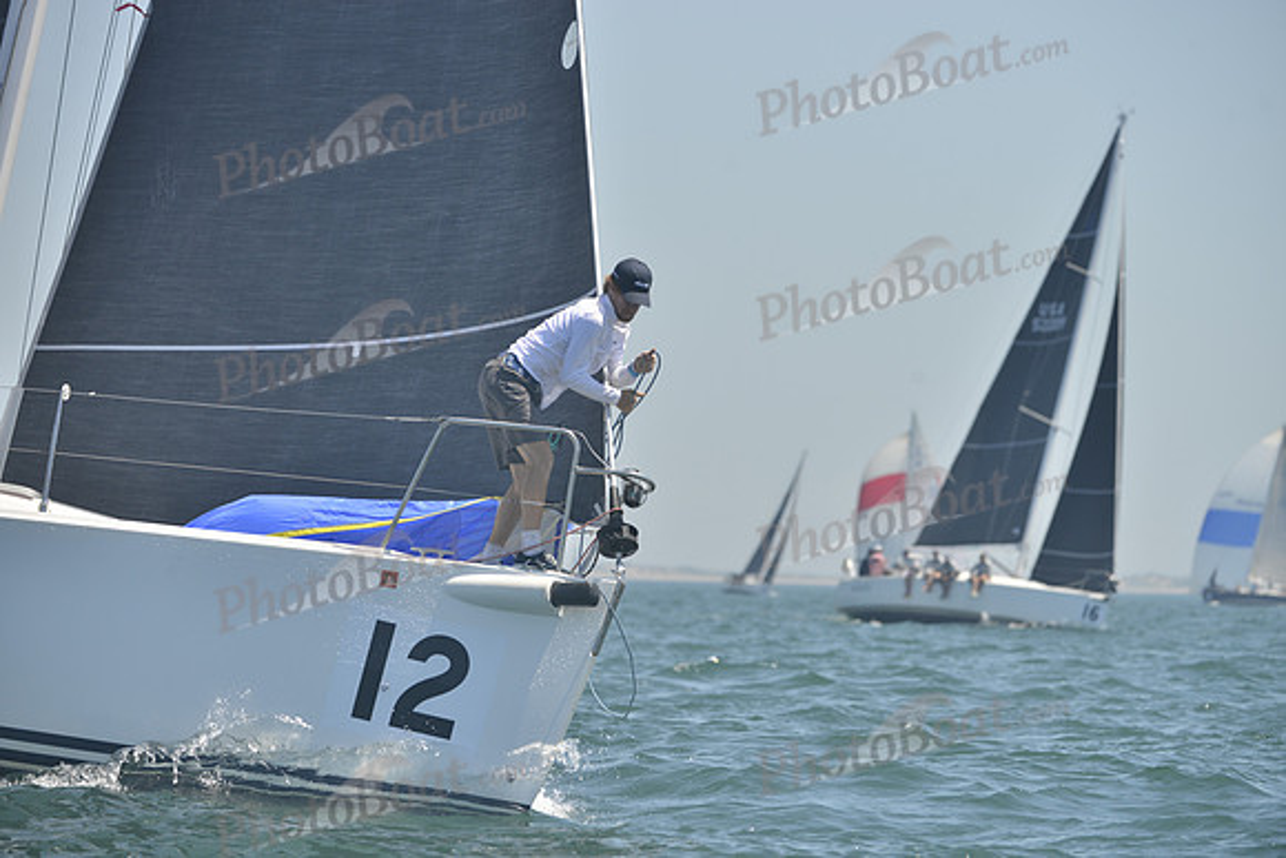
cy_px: 429
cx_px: 643
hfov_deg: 8.6
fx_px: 8575
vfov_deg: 5.7
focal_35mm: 240
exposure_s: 1/1000
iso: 280
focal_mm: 240
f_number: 6.3
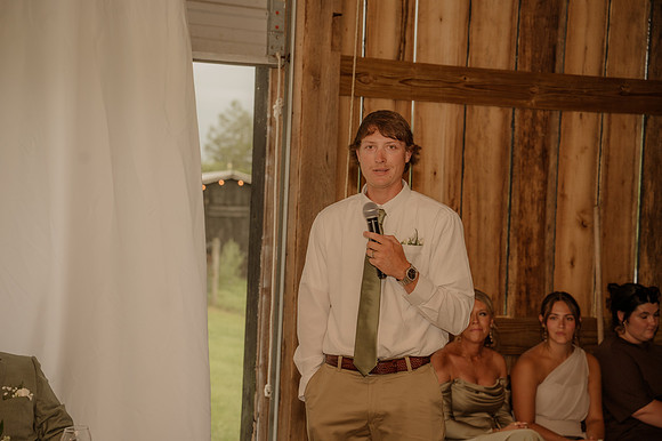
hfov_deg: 28.9
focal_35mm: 70
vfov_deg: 19.4
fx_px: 1286
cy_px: 220
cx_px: 331
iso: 500
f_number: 4
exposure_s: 1/200
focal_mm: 70
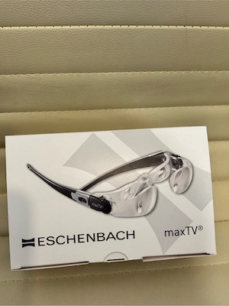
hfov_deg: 30.3
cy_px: 153
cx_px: 114
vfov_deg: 39.7
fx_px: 423
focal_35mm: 48
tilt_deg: -46.8
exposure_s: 1/50
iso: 160
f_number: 1.78
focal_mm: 6.76
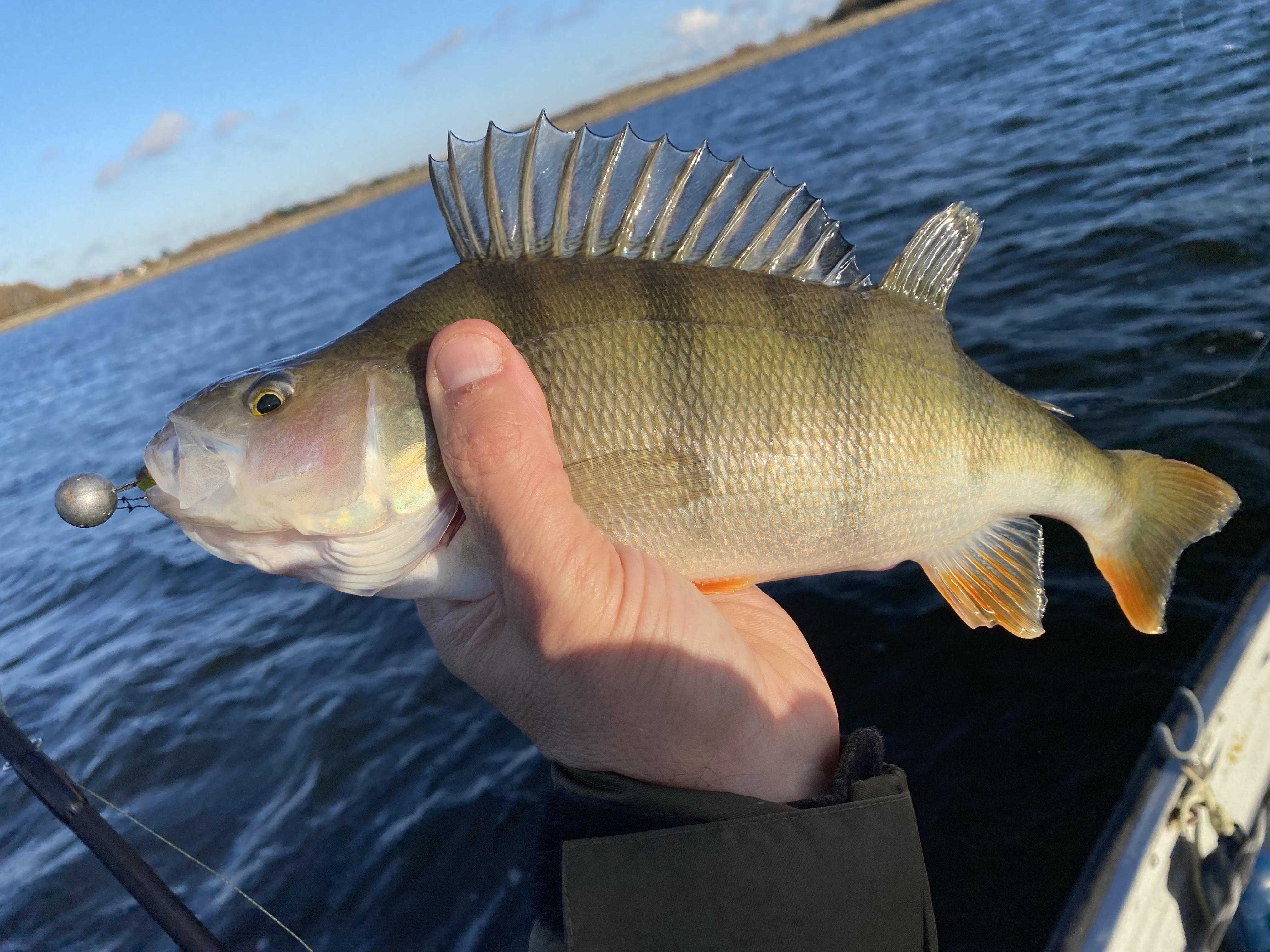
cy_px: 476
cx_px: 635
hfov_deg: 67.3
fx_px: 954
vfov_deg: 53.1
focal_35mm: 26
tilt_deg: -21.1
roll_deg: +20.2
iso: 32
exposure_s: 1/3846
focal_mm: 4.25
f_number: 1.8
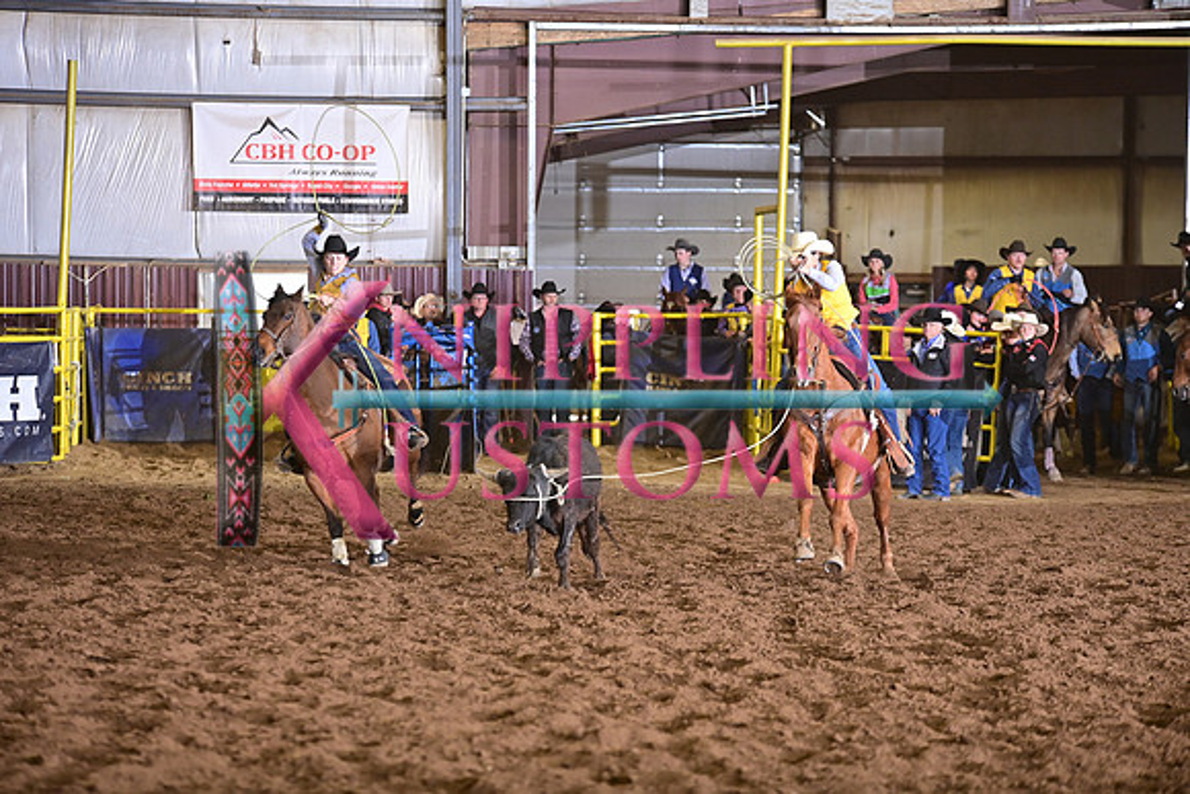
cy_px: 397
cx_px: 595
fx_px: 5786
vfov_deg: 7.9
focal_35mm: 175
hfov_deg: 11.7
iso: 1600
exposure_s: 1/250
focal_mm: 175
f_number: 3.2
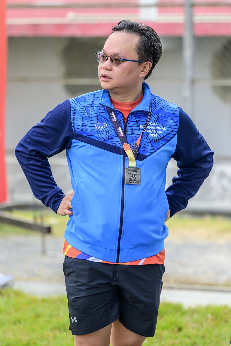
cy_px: 173
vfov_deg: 17.8
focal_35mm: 115
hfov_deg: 11.9
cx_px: 116
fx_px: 1107
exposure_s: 1/2000
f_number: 2.8
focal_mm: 115
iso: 1100
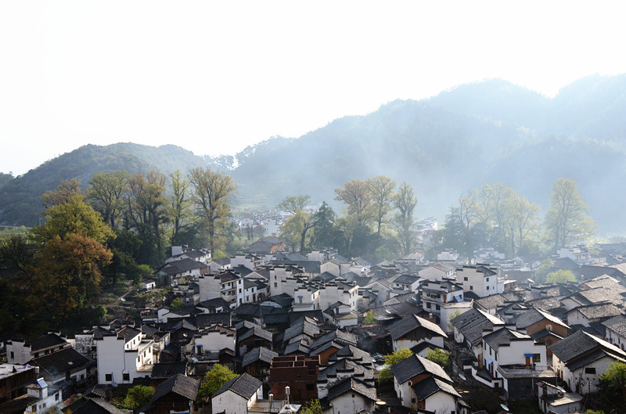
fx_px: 728
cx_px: 313
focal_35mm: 42
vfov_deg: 31.7
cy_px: 207
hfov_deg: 46.5
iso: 100
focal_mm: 28
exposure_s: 1/250
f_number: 8
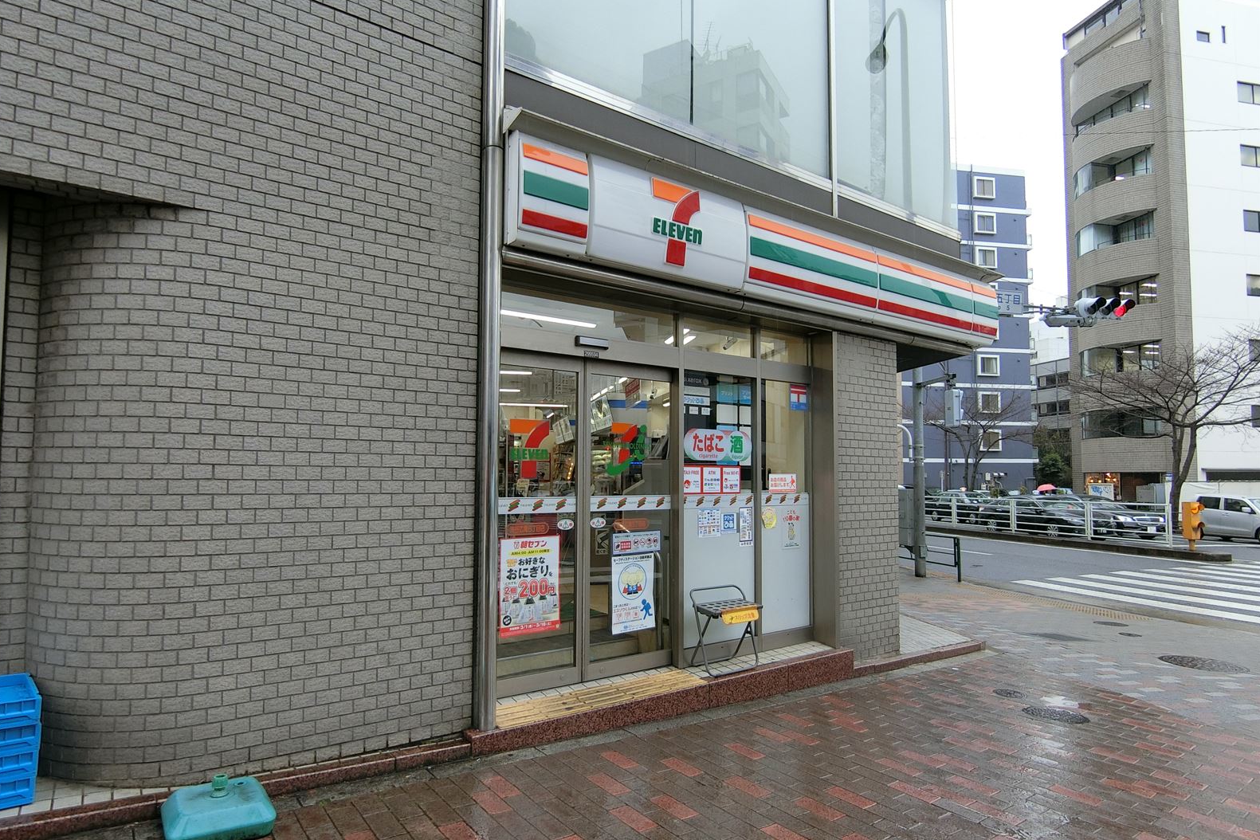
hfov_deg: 84.0
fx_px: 700
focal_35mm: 20
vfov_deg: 61.9
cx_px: 626
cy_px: 451
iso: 100
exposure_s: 1/125
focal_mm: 4.06
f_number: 2.7
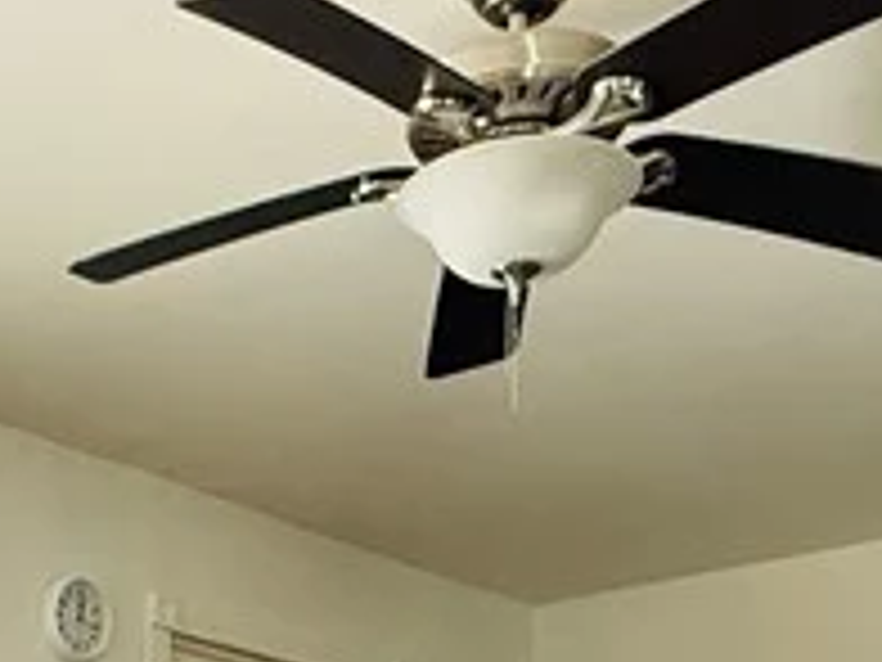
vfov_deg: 17.7
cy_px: 1040
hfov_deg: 25.2
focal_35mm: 73
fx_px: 1860
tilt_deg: +1.3
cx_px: -36
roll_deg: -1.1
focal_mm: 2.22
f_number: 2.2
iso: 320
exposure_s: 1/70
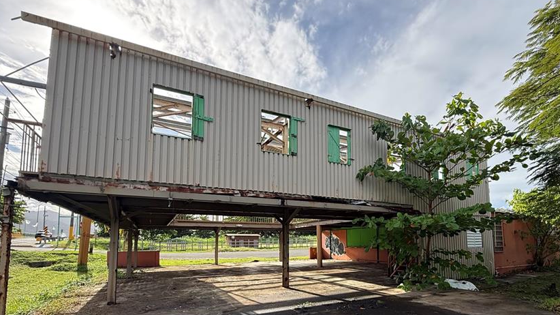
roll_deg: +0.5
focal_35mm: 19
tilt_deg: +5.8
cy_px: 219
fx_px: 282
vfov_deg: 56.6
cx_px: 309
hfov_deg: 89.3
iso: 64
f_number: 2.2
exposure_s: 1/901
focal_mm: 2.22
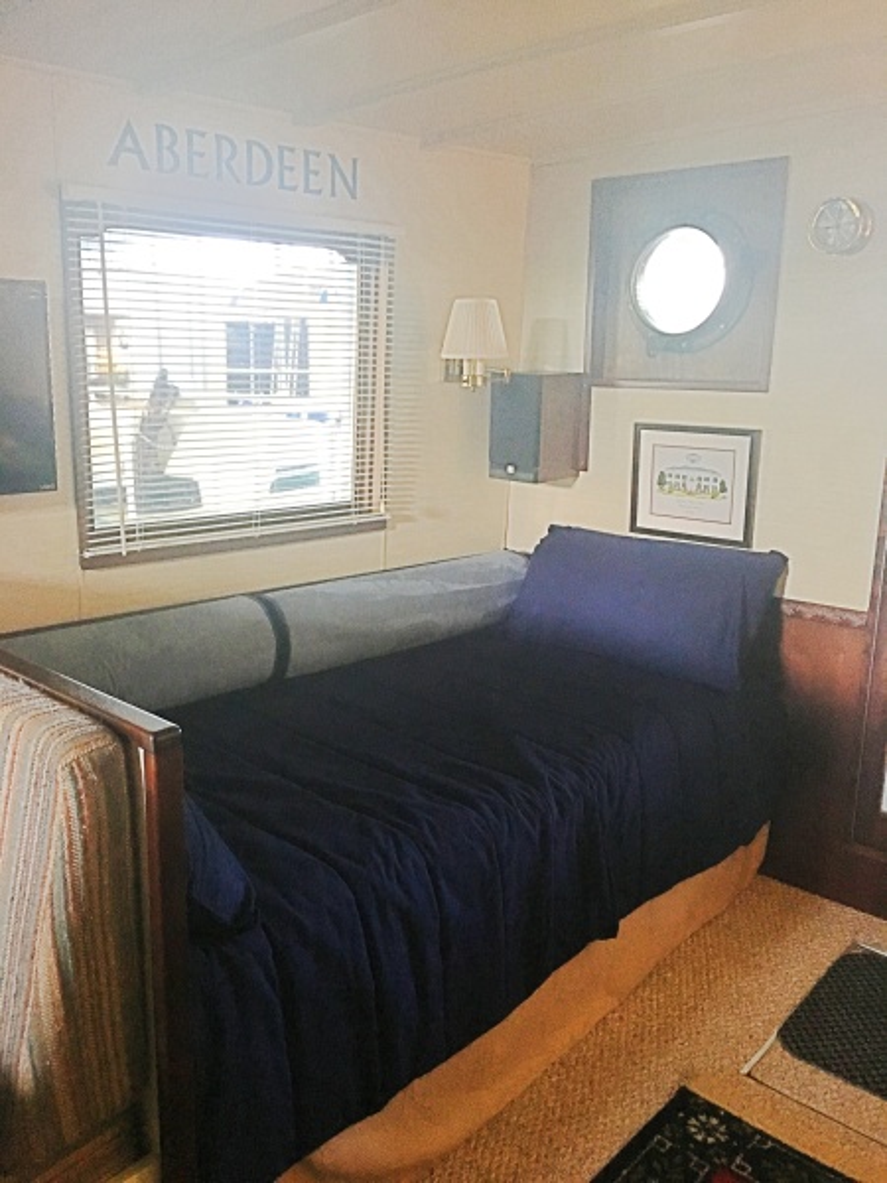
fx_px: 991
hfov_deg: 48.2
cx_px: 444
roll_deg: -1.7
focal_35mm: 29
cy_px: 592
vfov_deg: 61.7
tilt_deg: -12.3
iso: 250
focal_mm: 4.15
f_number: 2.2
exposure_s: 1/30
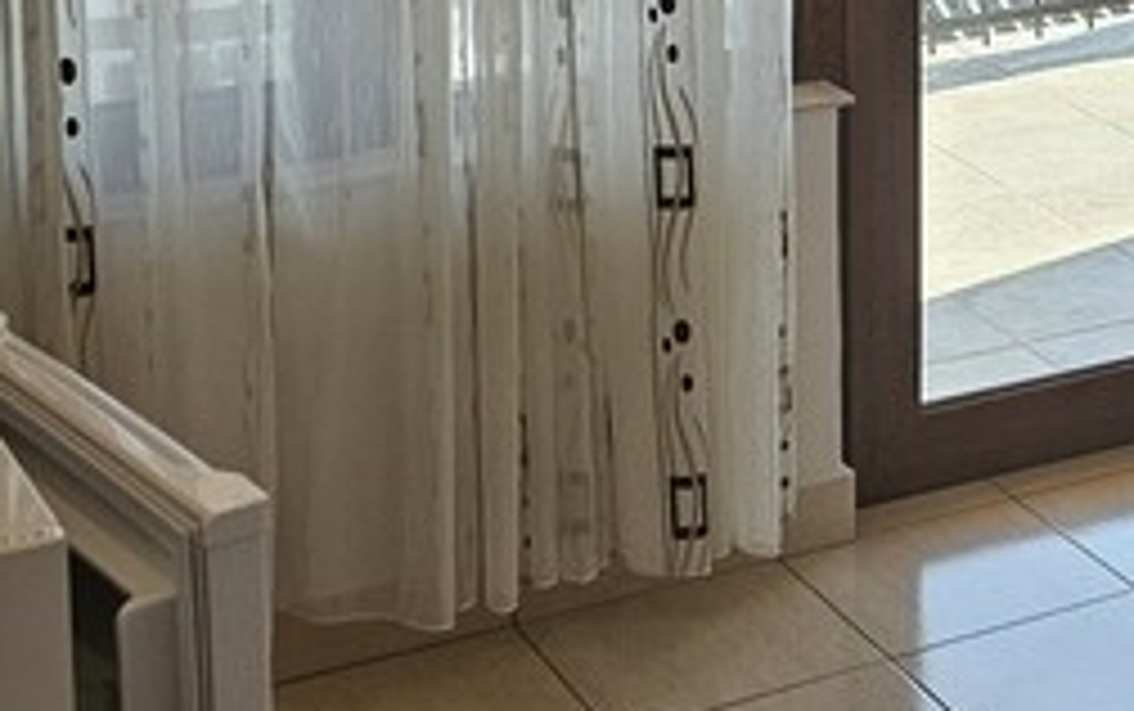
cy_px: -382
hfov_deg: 19.5
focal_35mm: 99
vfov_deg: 12.5
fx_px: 3062
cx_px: 1431
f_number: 1.7
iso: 100
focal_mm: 6.3
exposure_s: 1/100
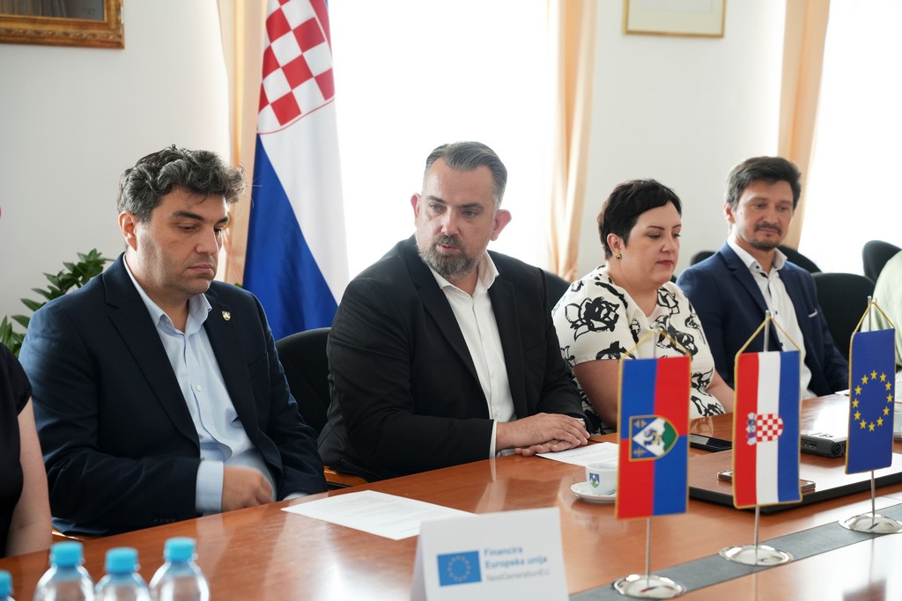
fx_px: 1674
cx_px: 451
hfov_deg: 30.2
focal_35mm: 67
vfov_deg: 20.4
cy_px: 300
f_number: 4
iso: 500
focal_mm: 66.8
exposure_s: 1/160
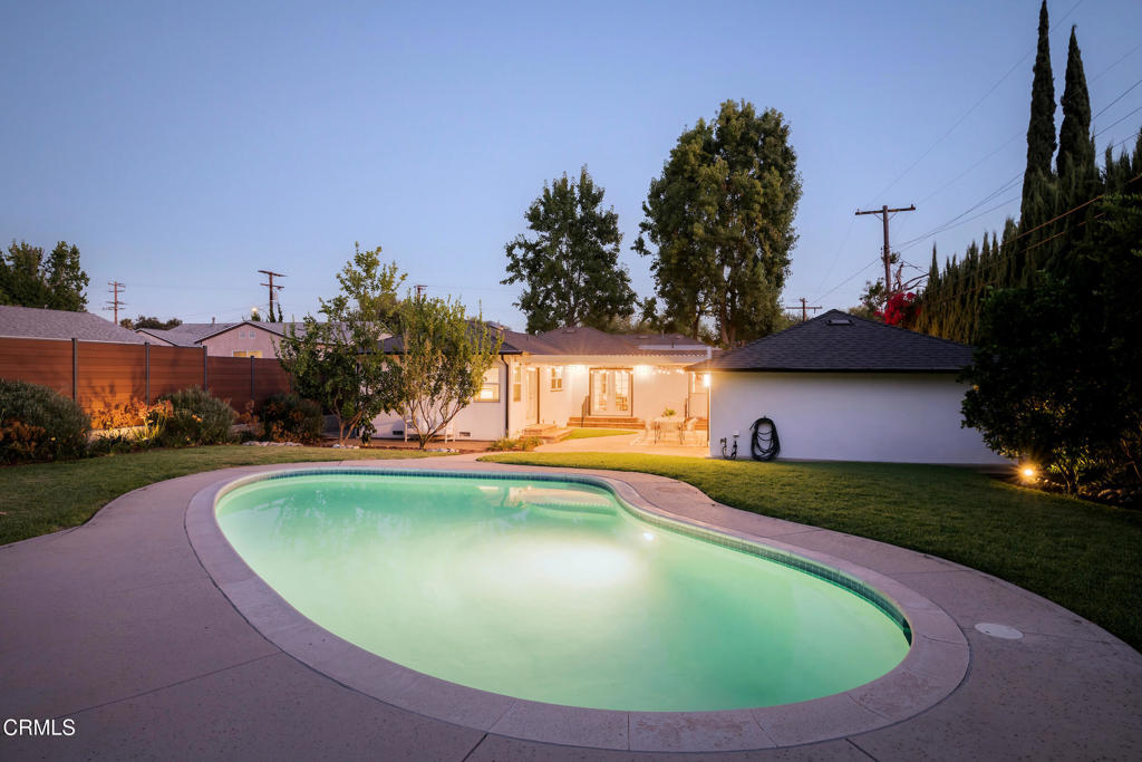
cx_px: 571
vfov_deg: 53.1
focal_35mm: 24
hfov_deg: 73.7
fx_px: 761
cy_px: 381
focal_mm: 24
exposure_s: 2.5
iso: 250
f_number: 9
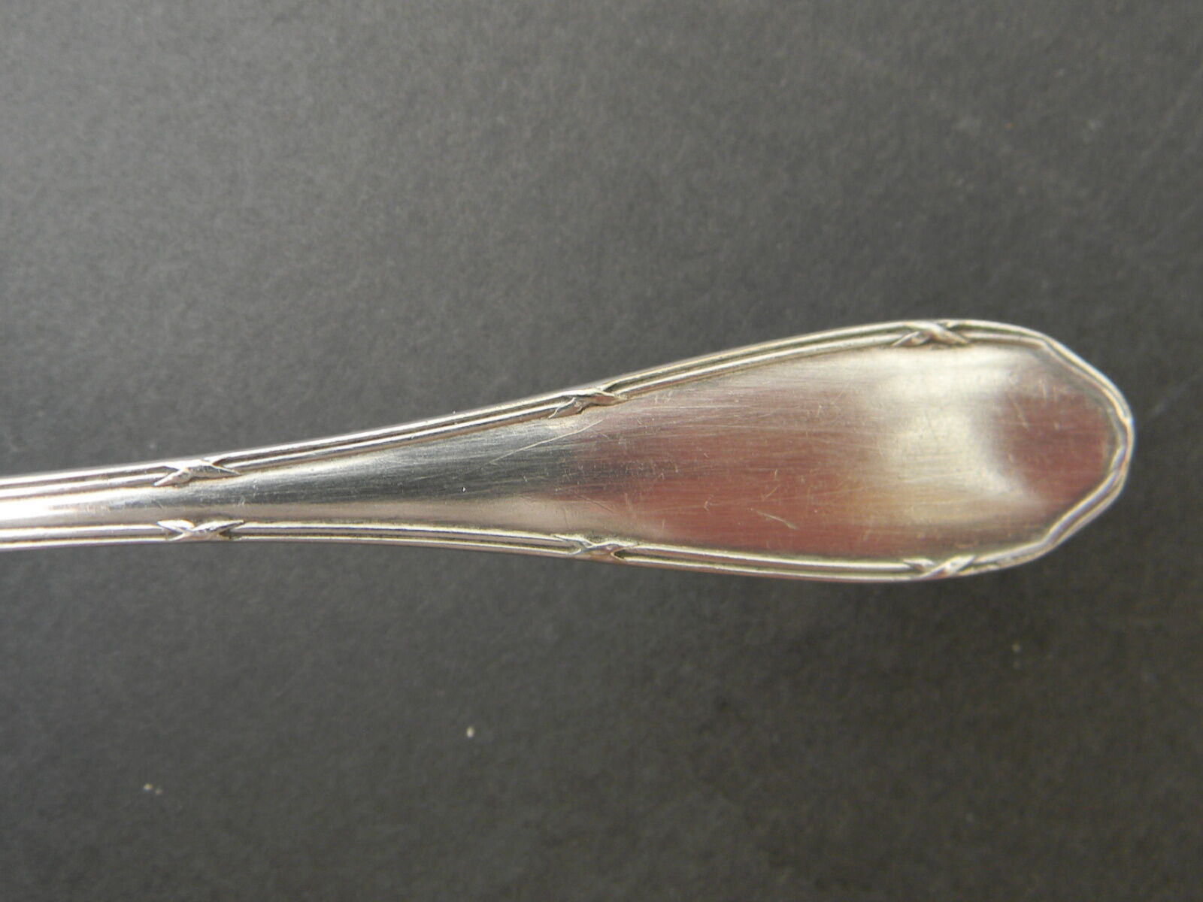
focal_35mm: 28
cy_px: 451
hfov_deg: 63.4
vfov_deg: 49.7
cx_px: 602
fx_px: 973
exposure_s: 1/102
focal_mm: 5
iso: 80
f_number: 3.5
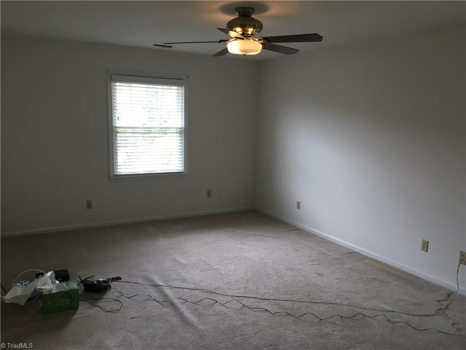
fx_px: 390
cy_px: 175
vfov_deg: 48.2
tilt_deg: -8.0
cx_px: 233
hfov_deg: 61.7
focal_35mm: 29
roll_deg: -0.7
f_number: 2.2
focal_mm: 4.15
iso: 25
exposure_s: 1/30
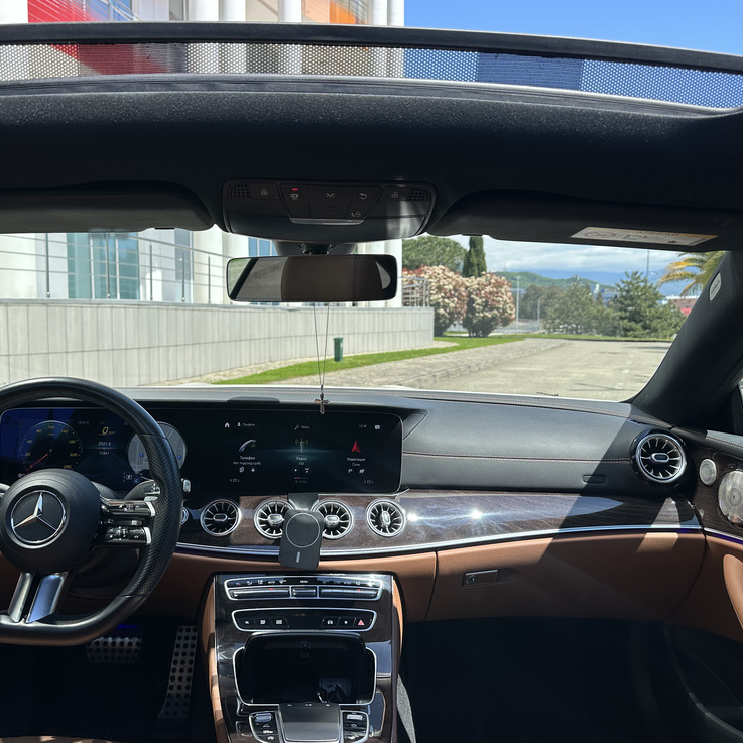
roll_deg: +0.4
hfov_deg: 55.3
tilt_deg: -4.6
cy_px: 370
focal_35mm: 29
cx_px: 300
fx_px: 704
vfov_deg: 55.6
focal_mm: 6.86
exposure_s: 1/2028
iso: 80
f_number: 1.78
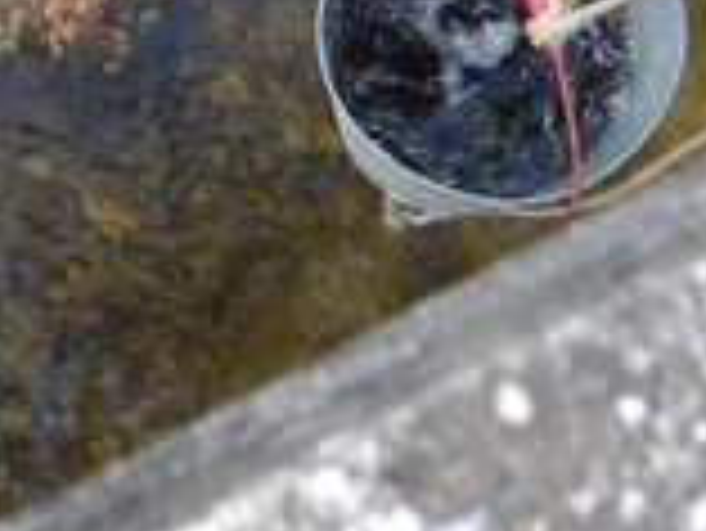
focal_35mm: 330
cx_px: 391
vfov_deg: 4.5
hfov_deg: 6.0
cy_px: -81
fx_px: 6736
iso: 163
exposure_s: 1/54
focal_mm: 19.6
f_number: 6.6
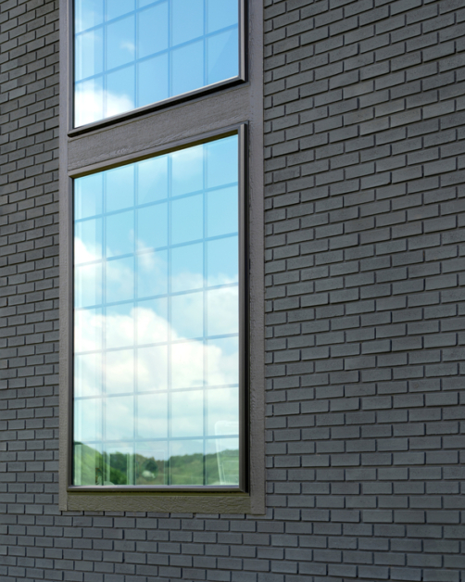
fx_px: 1293
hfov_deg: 20.3
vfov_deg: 25.1
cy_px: 155
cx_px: 173
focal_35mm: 75
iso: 100
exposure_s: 1/400
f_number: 2.8
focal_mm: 49.1
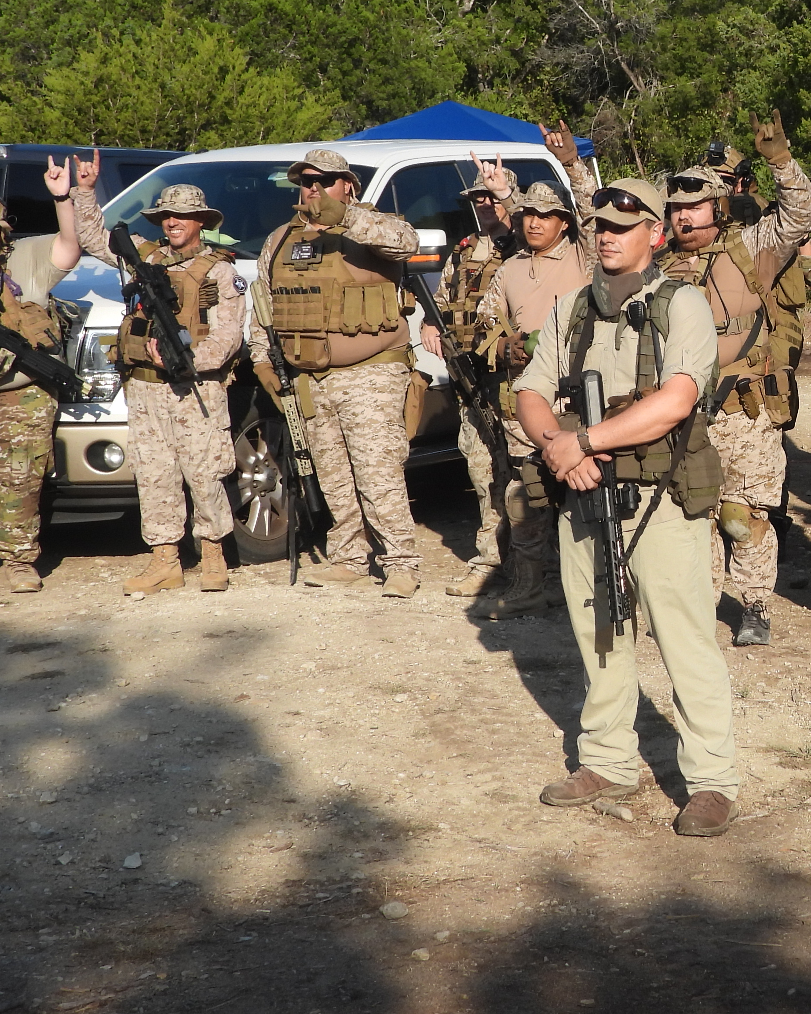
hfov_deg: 18.7
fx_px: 2400
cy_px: 359
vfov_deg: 23.8
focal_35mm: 80
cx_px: 807
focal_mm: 7.4
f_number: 3.2
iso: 100
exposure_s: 1/1600
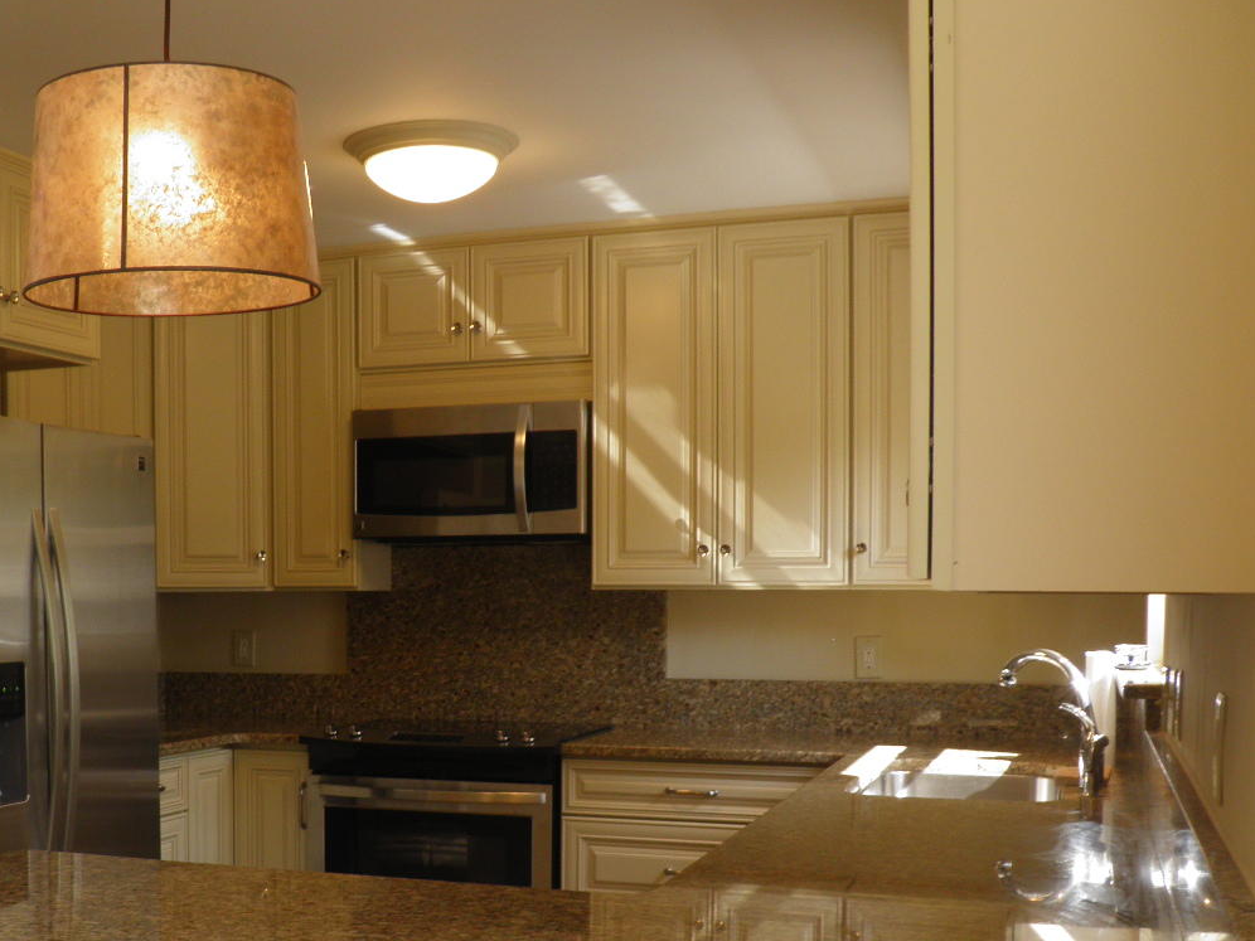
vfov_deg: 31.8
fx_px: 1631
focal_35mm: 45
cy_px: 669
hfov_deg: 41.1
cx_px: 353
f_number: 2.8
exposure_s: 1/50
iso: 50
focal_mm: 4.9
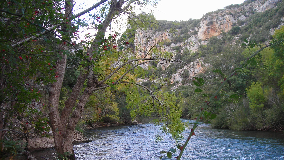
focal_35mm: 42
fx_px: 316
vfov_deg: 28.2
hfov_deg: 48.4
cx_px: 141
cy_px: 104
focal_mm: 6.3
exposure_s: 1/59.8
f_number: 3.2
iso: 50
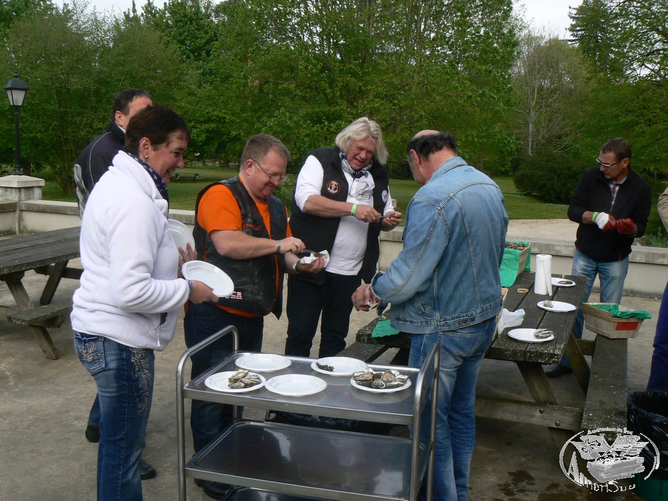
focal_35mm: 36
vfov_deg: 39.7
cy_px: 250
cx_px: 334
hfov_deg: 51.4
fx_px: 695
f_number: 5.6
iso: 80
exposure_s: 1/100
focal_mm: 6
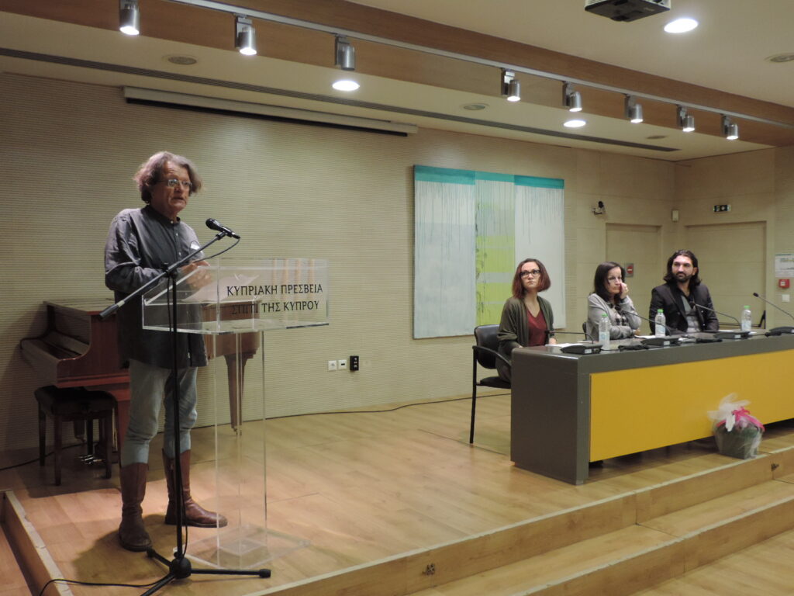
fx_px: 757
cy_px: 298
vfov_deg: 42.9
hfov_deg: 55.4
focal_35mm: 33
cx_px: 397
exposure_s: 1/30
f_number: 3.2
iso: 400
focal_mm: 5.8
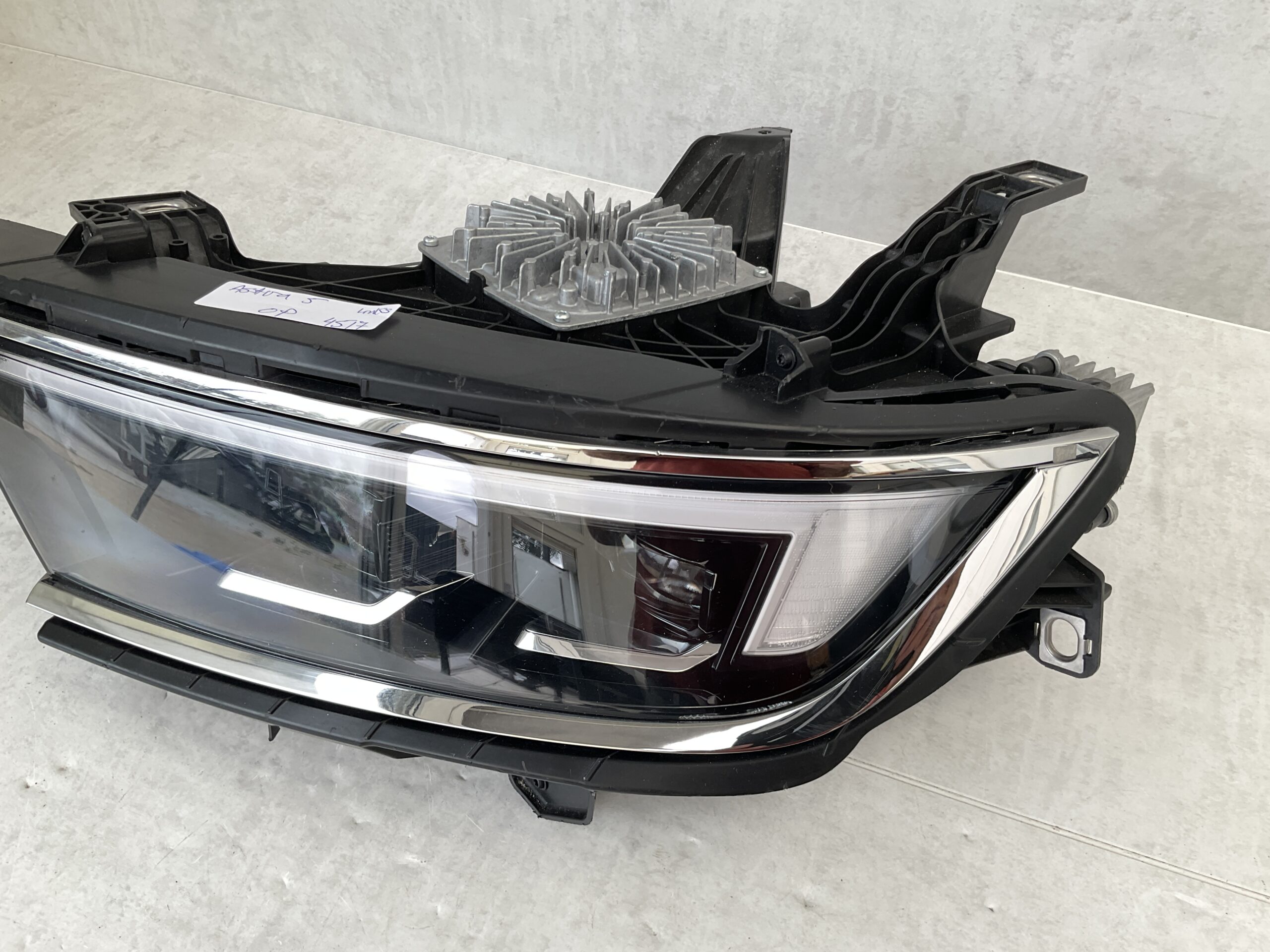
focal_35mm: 29
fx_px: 1064
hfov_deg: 61.7
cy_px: 476
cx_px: 635
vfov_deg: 48.2
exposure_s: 1/120
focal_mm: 3
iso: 16
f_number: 1.8
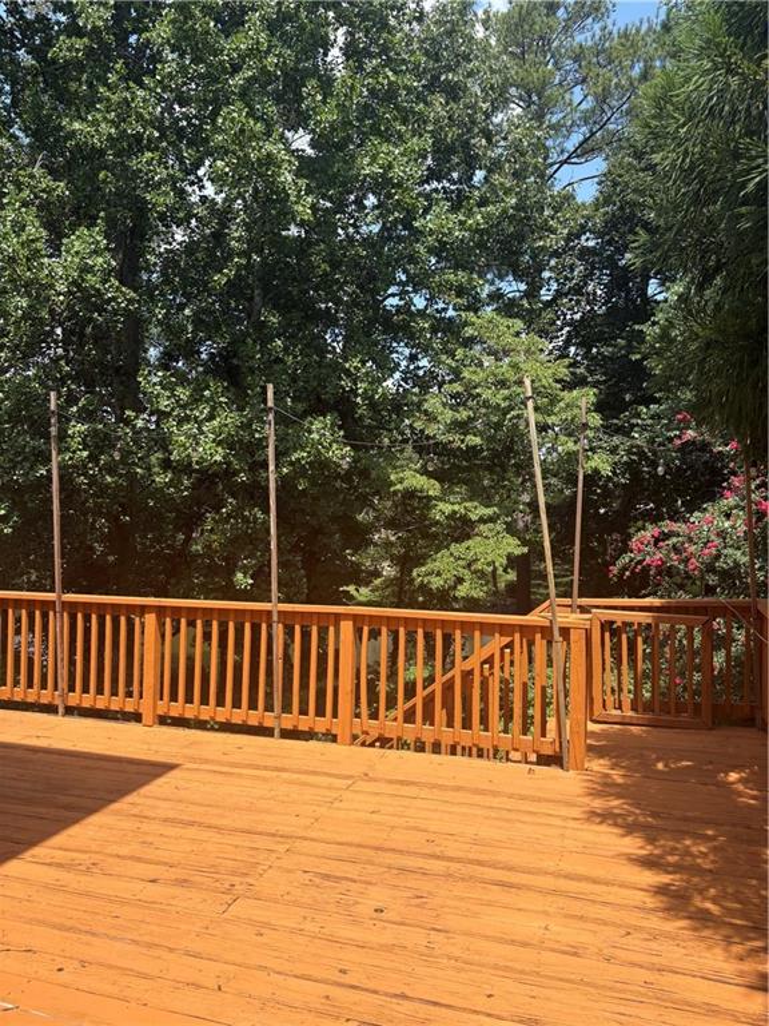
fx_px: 770
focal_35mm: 26
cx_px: 384
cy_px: 513
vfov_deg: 67.3
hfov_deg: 53.1
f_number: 1.6
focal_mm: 5.96
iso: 50
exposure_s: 1/1626
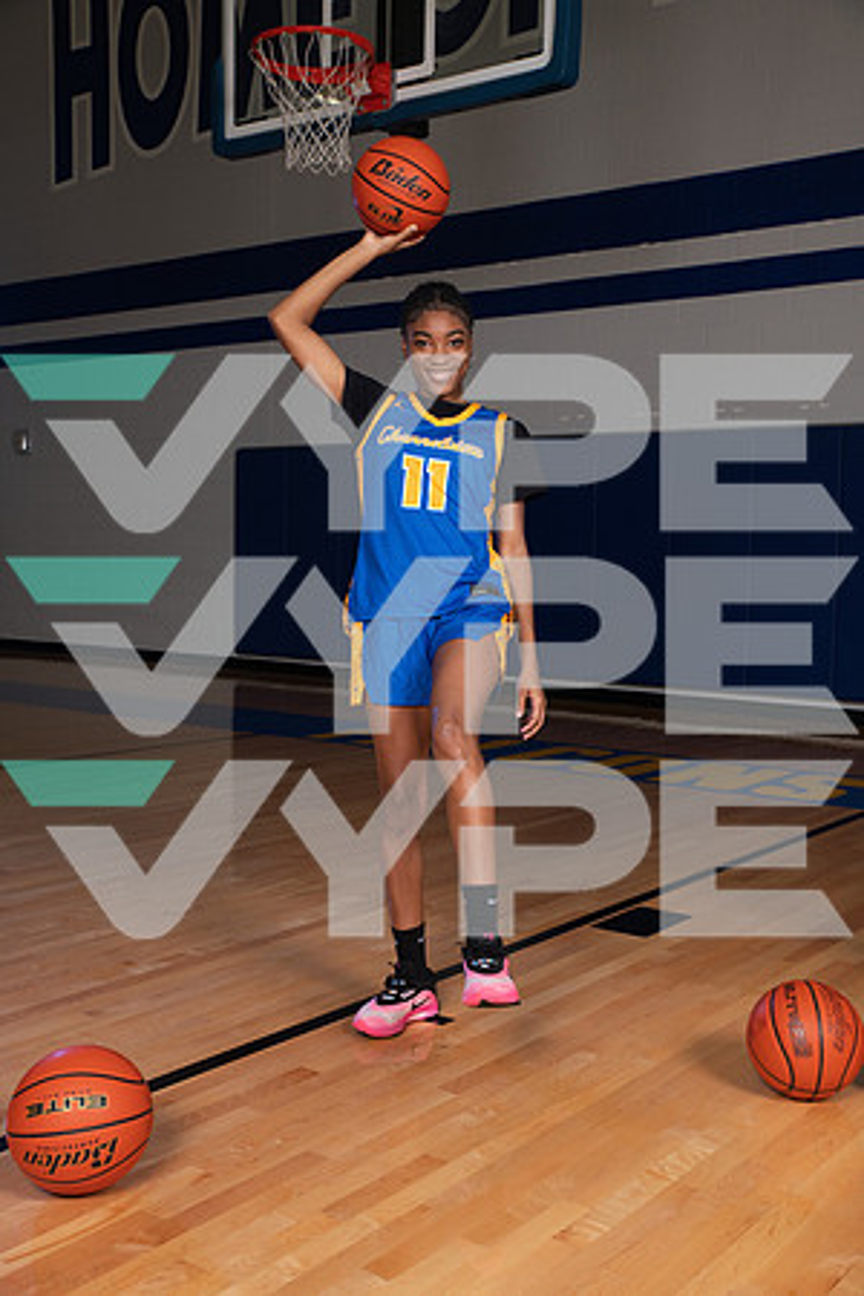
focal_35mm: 40
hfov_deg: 33.4
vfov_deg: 48.5
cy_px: 648
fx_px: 1440
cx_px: 432
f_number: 7.1
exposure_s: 1/320
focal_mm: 40
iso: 500
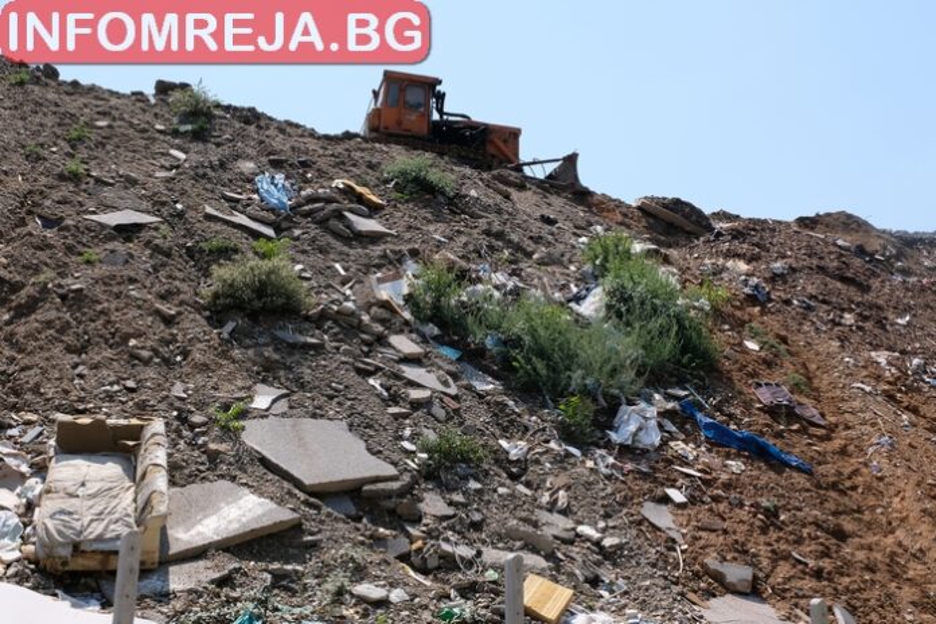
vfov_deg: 28.6
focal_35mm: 47
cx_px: 468
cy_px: 312
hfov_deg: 41.9
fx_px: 1222
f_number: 10
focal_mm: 31
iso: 400
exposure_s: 1/350
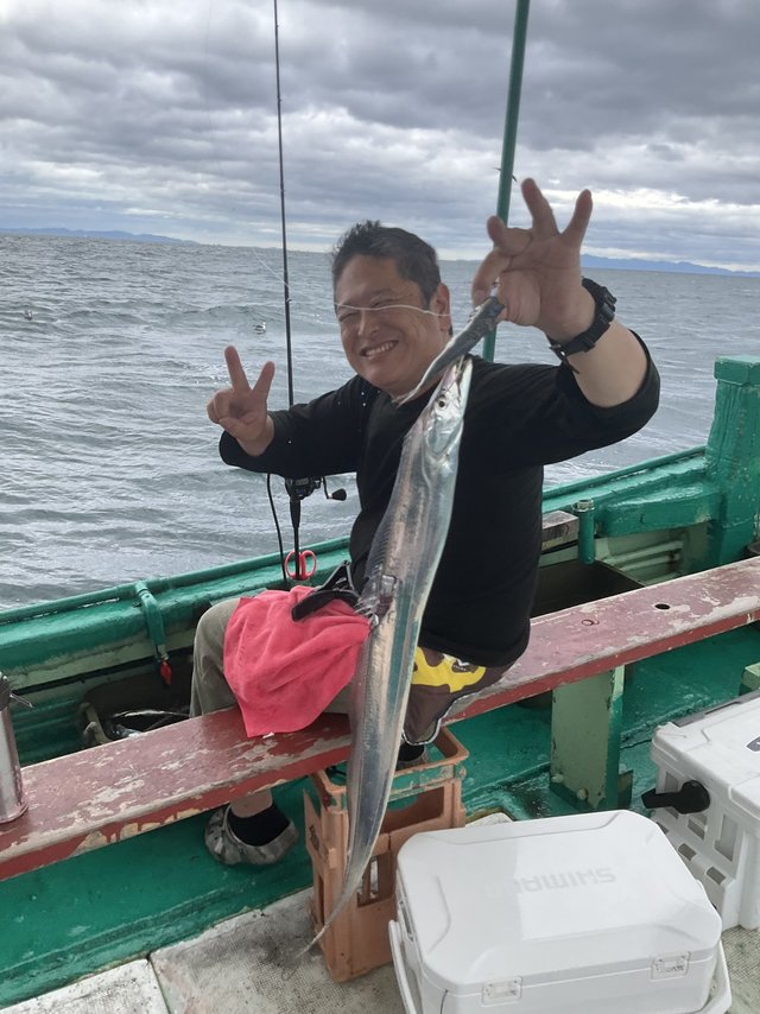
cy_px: 507
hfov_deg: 48.2
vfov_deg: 61.7
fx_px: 849
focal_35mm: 29
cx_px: 380
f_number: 1.8
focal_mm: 3
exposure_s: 1/342
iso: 25
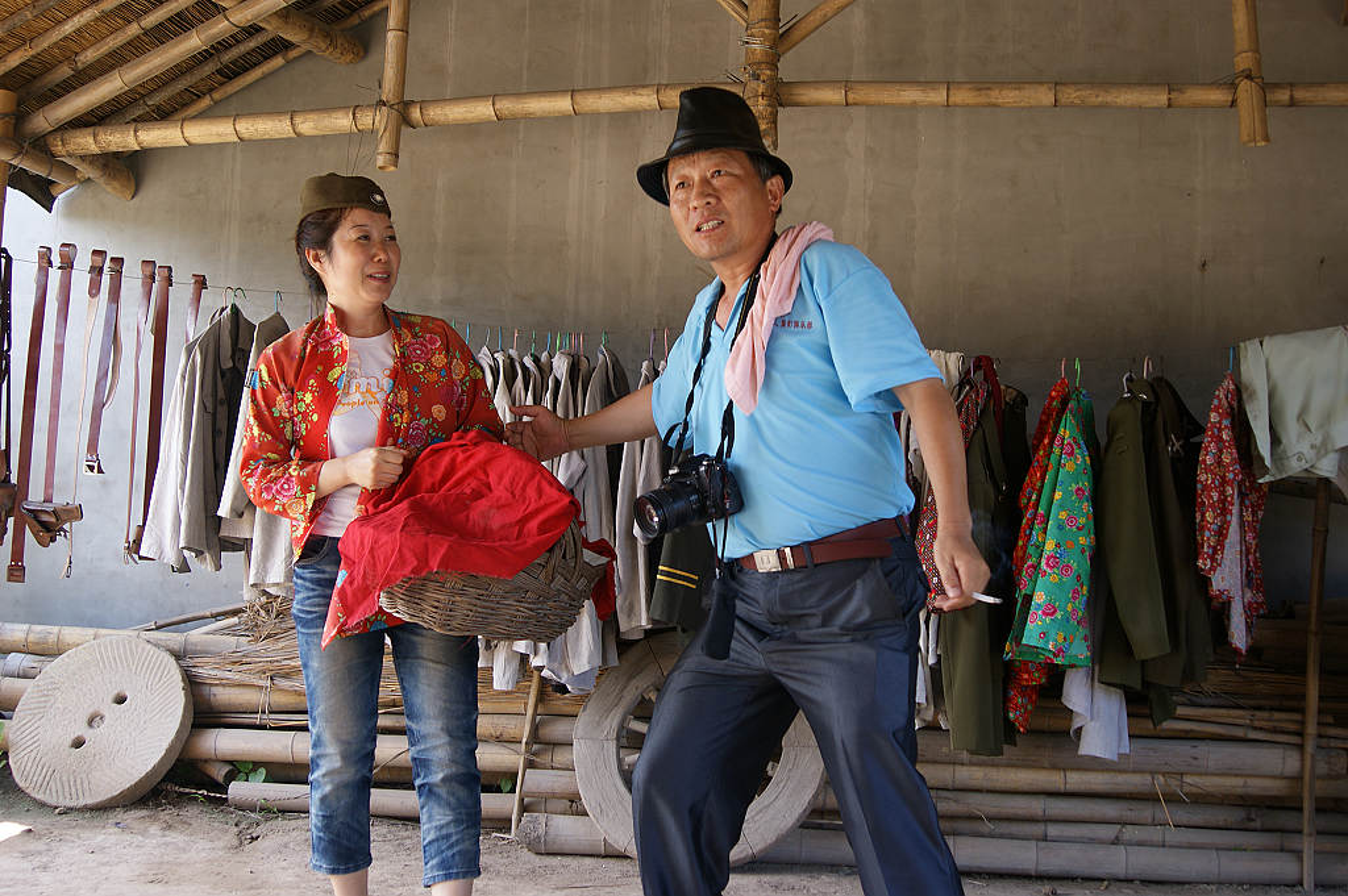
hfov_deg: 46.4
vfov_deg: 31.8
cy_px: 448
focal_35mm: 42
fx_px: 1571
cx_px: 674
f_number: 4.5
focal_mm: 28
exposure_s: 1/50
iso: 100
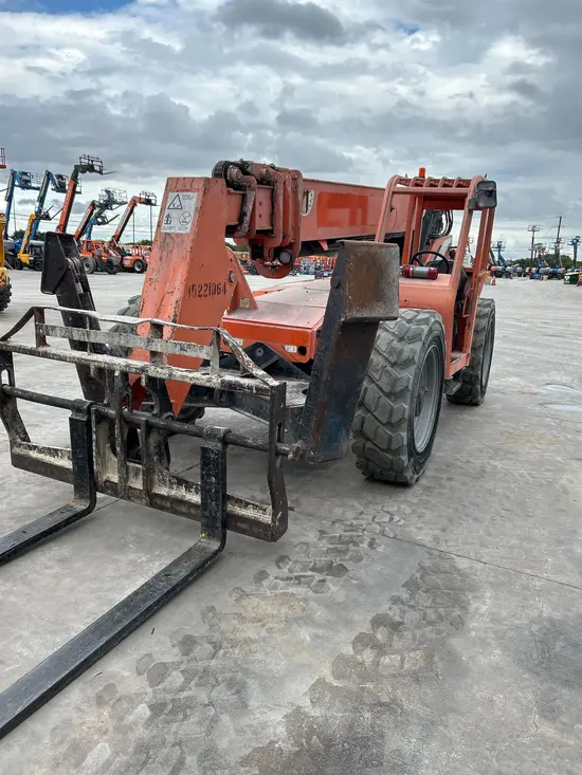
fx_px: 583
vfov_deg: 67.3
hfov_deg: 53.1
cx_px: 291
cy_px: 388
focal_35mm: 26
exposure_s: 1/1553
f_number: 1.5
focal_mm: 5.7
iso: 50
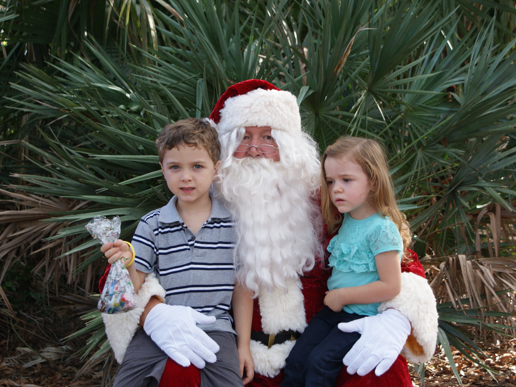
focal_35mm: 74
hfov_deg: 26.5
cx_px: 282
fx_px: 1096
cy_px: 195
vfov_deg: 20.0
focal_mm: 45
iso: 125
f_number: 5.6
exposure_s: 1/80
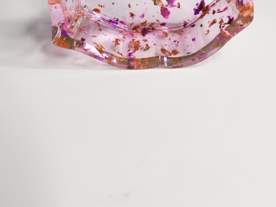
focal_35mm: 36
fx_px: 287
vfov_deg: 36.2
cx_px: 131
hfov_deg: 51.3
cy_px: 6
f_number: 1.8
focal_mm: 5.4
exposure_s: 1/100
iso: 160
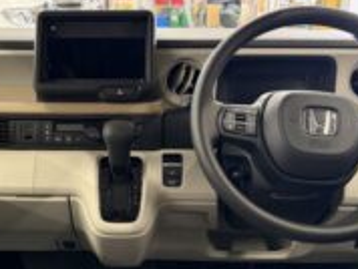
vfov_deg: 28.5
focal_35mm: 51
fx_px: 528
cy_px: 164
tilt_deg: -19.2
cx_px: 127
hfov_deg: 37.1
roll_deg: +1.0
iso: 500
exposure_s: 1/50
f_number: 1.6
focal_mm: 5.96
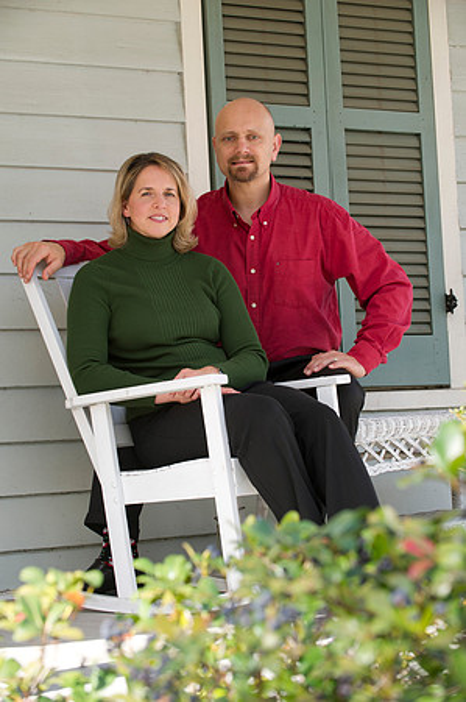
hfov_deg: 13.9
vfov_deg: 20.8
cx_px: 233
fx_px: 1907
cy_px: 351
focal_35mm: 98
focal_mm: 98
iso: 200
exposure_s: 1/100
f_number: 5.6
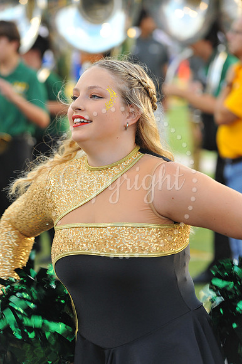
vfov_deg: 12.1
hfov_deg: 8.1
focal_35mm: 170
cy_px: 182
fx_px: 1716
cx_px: 121
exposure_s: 1/100
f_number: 6.3
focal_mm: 170
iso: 1000
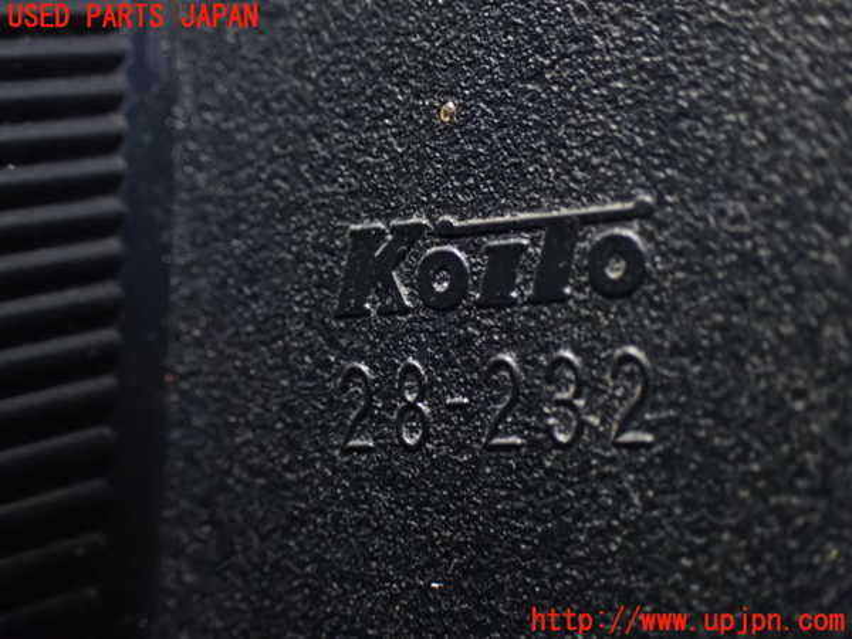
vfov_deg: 25.2
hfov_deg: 33.2
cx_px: 426
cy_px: 320
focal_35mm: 58
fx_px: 1428
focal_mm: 10.35
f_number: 3.5
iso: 1600
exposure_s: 1/8
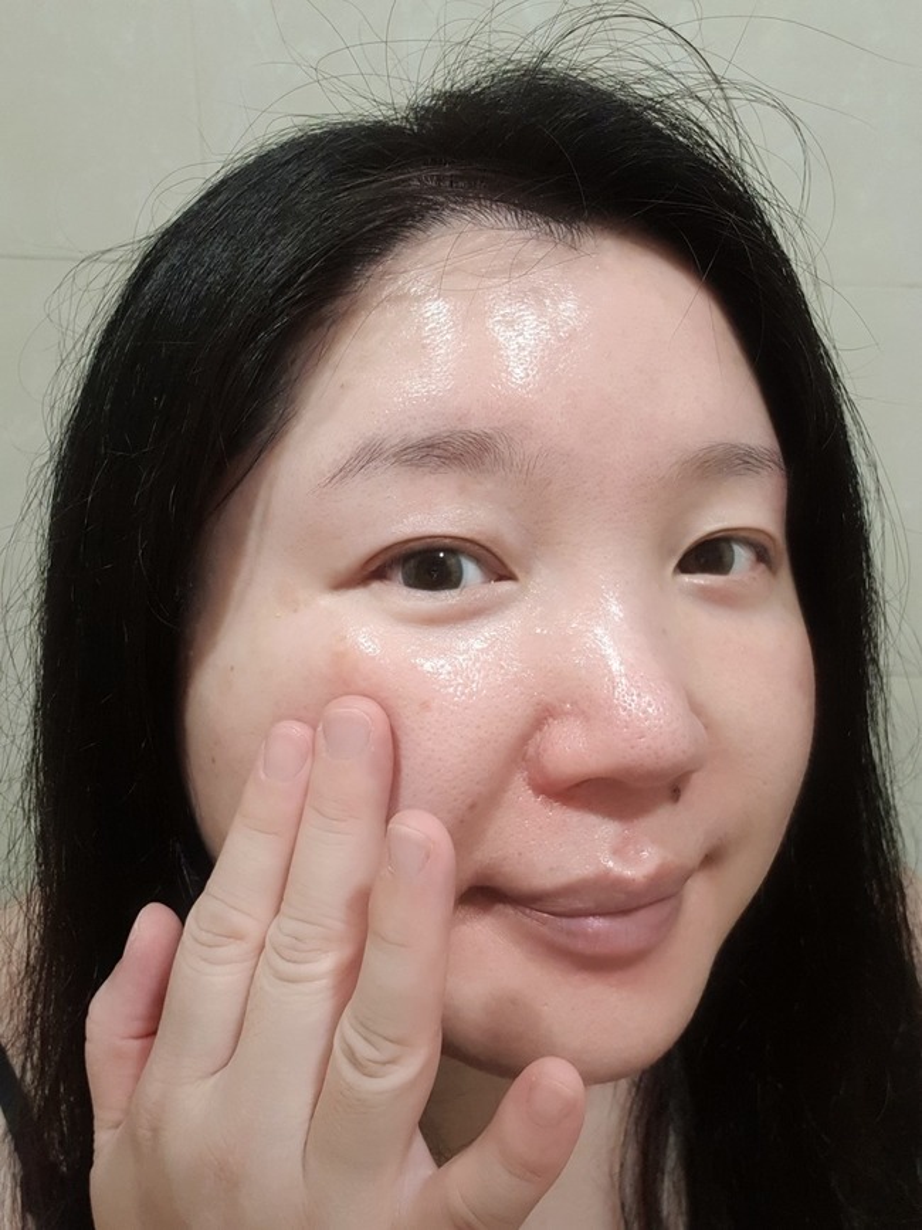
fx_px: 1101
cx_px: 461
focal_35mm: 31
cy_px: 615
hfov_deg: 45.4
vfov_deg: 58.4
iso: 160
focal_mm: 2.92
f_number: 1.7
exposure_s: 1/40
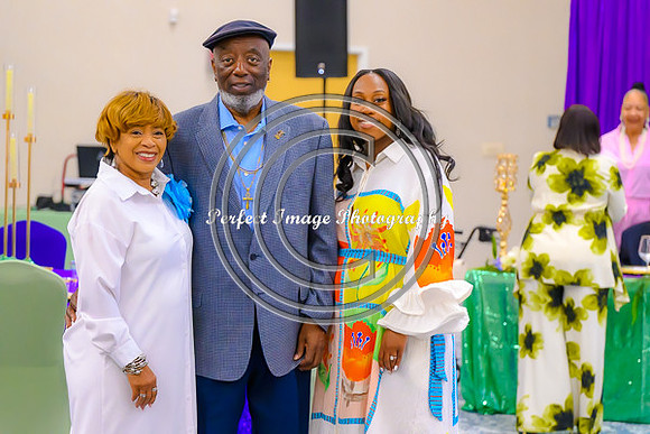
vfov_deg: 13.0
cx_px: 325
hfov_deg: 19.5
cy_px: 217
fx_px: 1896
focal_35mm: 105
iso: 5000
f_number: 2.8
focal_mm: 70
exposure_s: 1/200
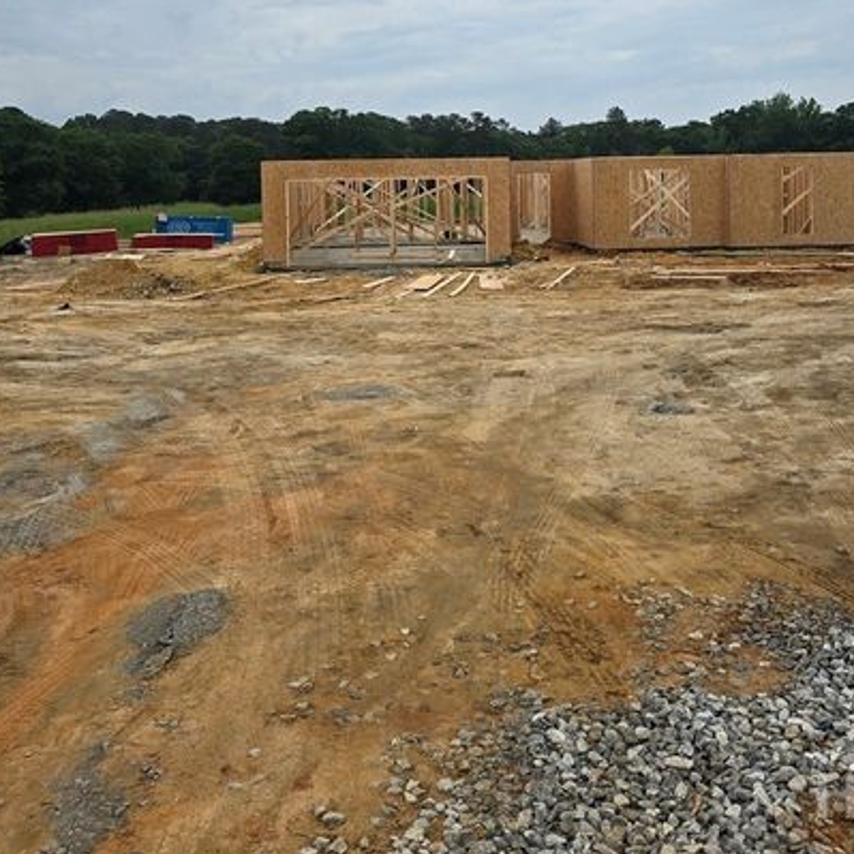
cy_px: 194
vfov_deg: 46.4
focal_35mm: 34
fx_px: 949
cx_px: 473
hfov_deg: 48.4
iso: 25
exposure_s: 1/1894
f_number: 1.8
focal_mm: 5.4
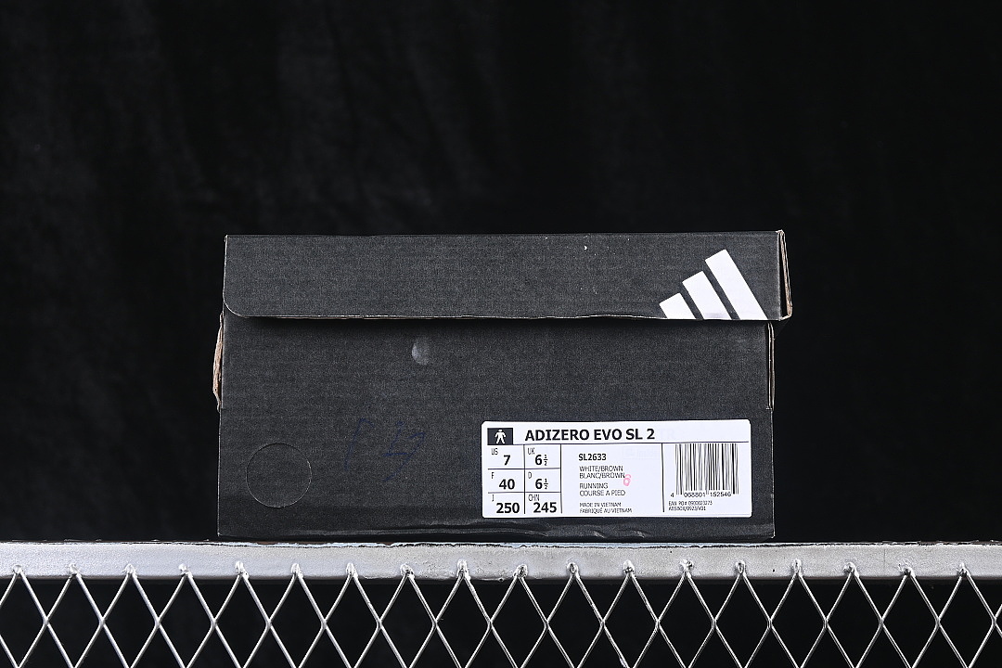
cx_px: 501
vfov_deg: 18.2
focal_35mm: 75
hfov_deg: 27.0
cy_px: 334
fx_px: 2087
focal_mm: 50
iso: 160
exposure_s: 1/60
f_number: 6.3
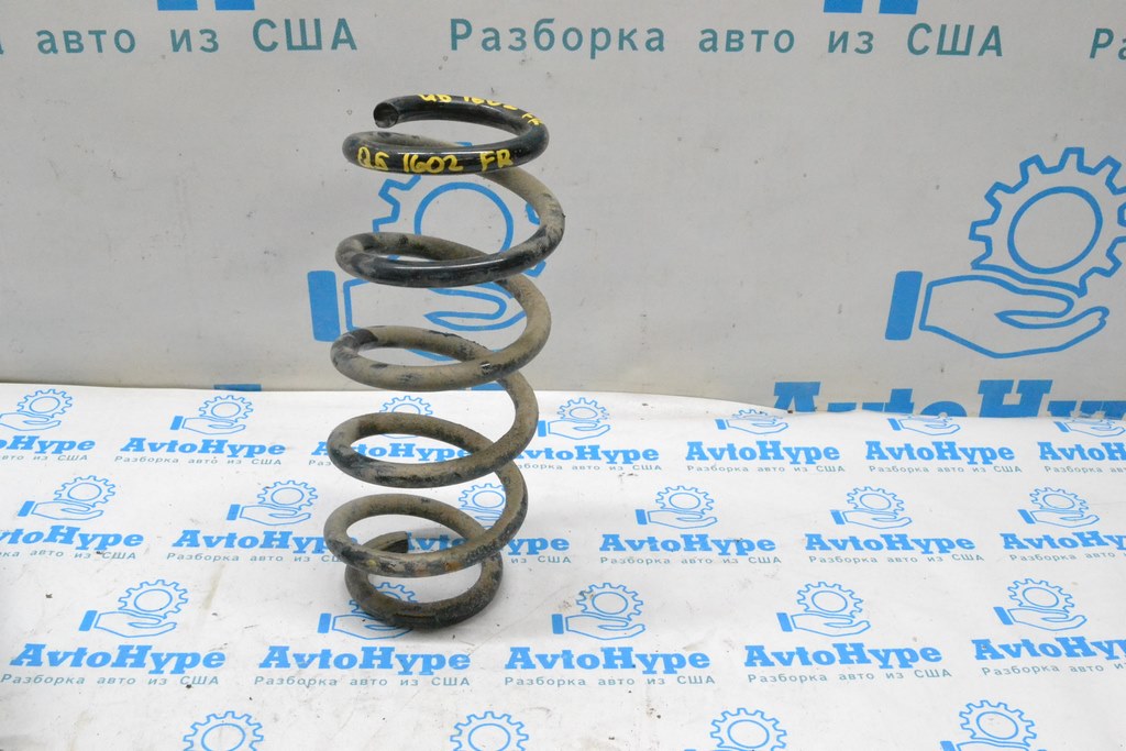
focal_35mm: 36
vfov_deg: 36.9
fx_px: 1126
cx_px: 563
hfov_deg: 53.1
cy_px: 376
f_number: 13
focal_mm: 24
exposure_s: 1/100
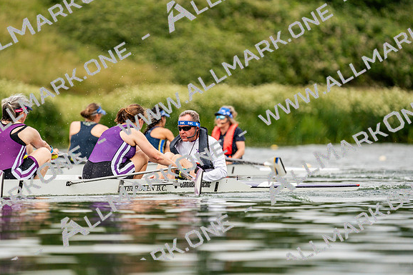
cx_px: 206
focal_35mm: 579
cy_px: 138
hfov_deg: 3.6
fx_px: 6644
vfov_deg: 2.4
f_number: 6.3
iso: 400
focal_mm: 576
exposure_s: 1/2000
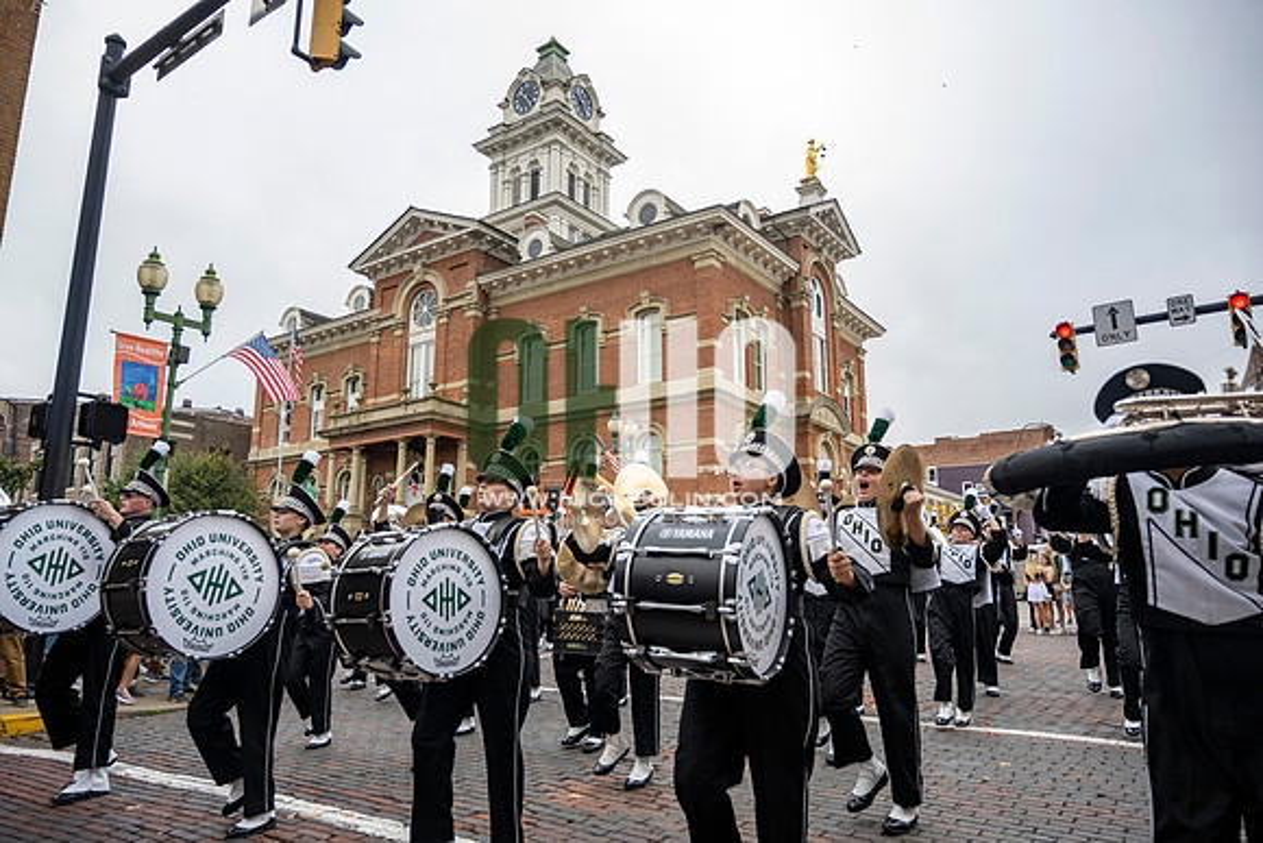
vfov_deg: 53.2
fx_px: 842
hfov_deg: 73.7
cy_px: 422
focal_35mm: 24
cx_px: 632
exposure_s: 1/1600
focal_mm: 24
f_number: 4
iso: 800
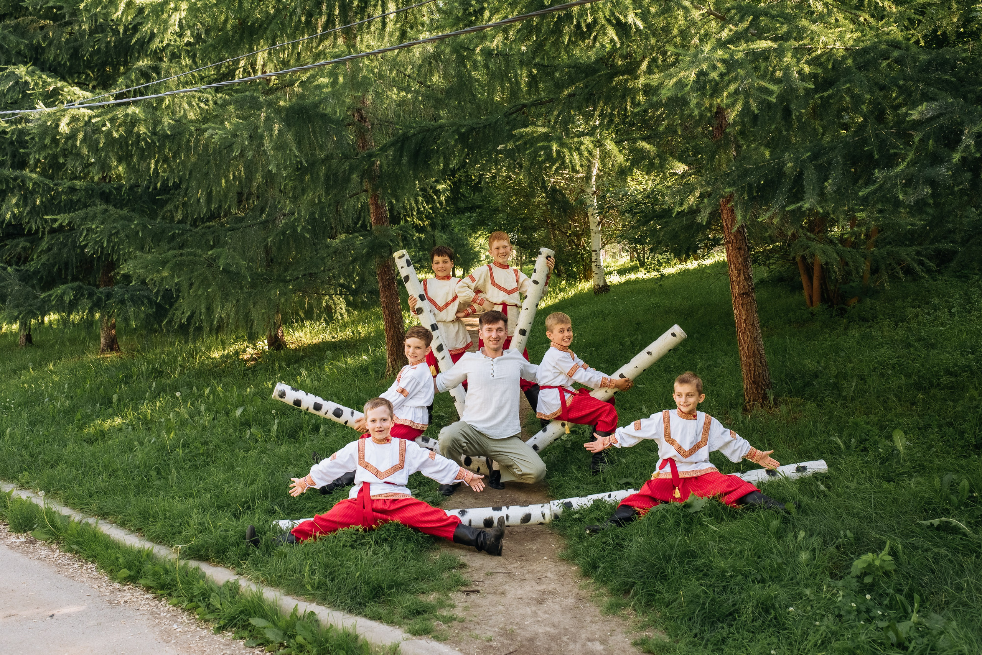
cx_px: 491
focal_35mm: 35
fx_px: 955
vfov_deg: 37.9
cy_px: 328
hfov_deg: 54.4
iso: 800
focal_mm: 35
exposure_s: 1/160
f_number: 6.3
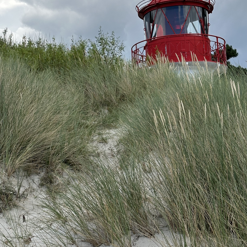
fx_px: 557
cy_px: 81
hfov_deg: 25.0
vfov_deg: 24.9
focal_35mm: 69
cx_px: 102
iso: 64
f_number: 1.78
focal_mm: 6.86
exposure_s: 1/3876
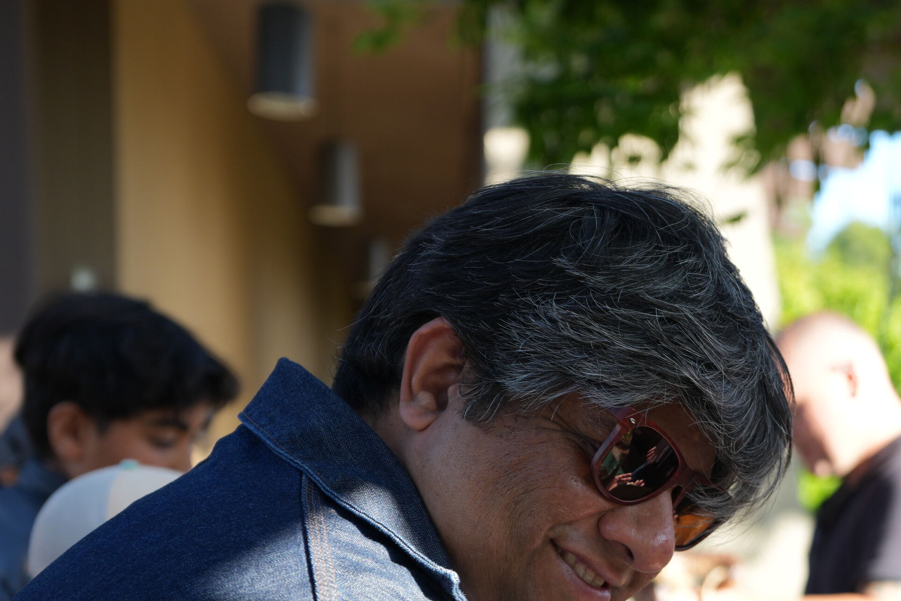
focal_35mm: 78
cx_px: 686
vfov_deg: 17.1
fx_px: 1952
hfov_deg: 25.6
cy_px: 599
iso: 160
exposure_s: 1/400
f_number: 2.8
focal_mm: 35
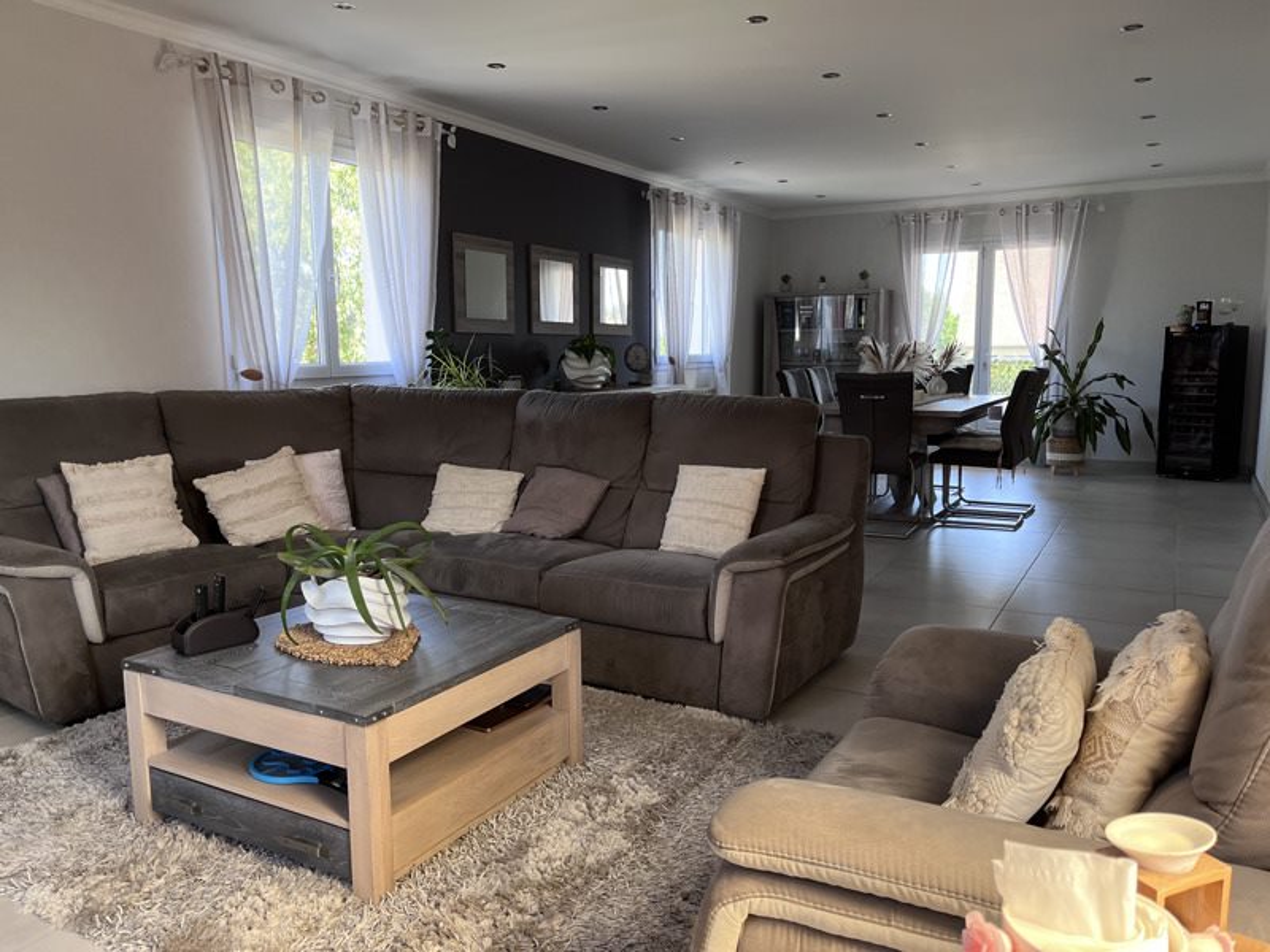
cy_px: 476
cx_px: 635
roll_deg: +0.5
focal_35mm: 26
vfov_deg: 53.1
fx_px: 954
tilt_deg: -7.5
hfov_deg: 67.3
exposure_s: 1/121
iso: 125
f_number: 1.6
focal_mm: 5.1
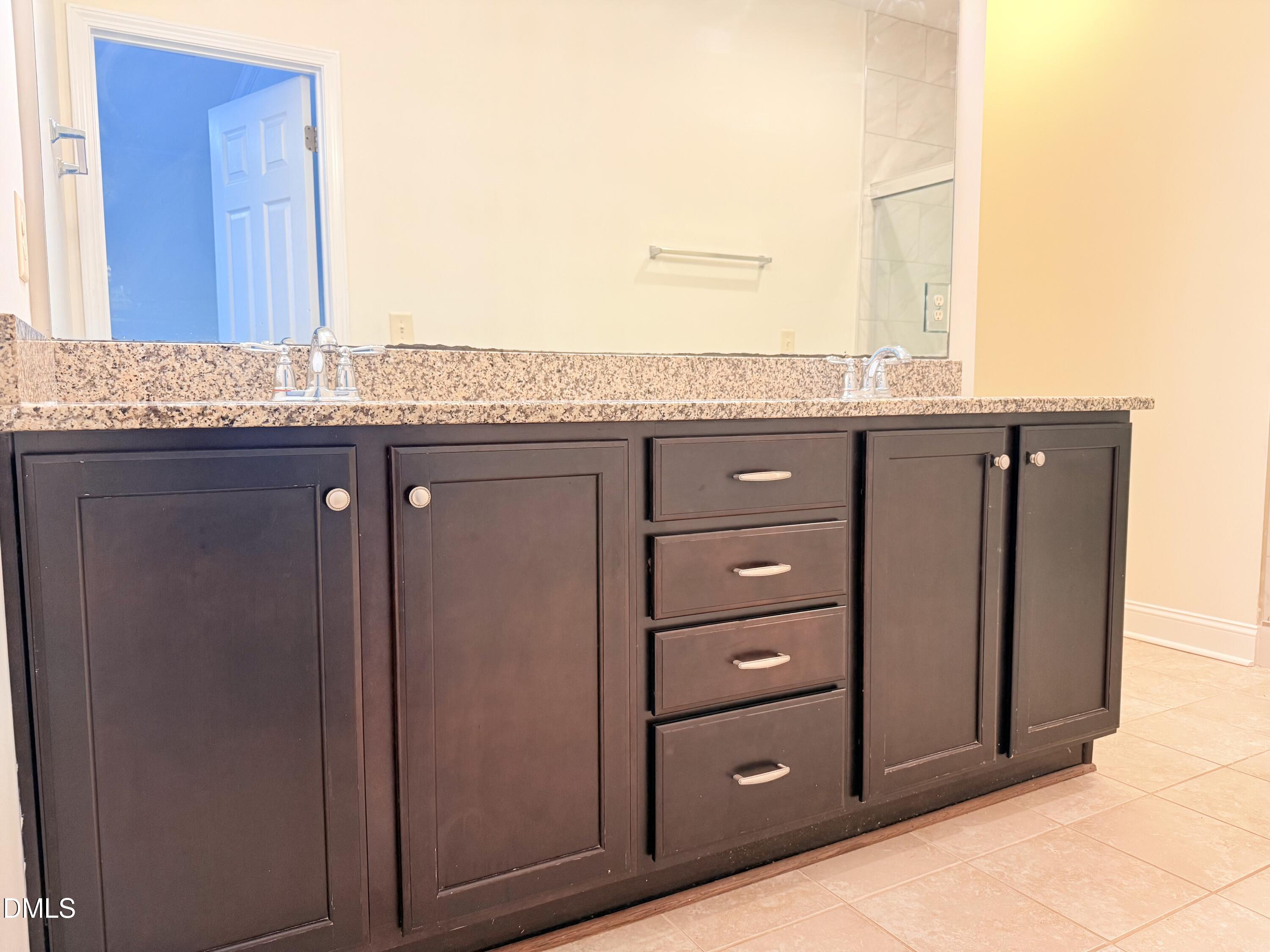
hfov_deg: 71.6
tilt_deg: -4.8
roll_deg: +0.5
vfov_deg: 56.8
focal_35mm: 24
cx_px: 635
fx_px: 881
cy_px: 476
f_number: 1.78
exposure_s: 1/60
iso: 160
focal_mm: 6.76
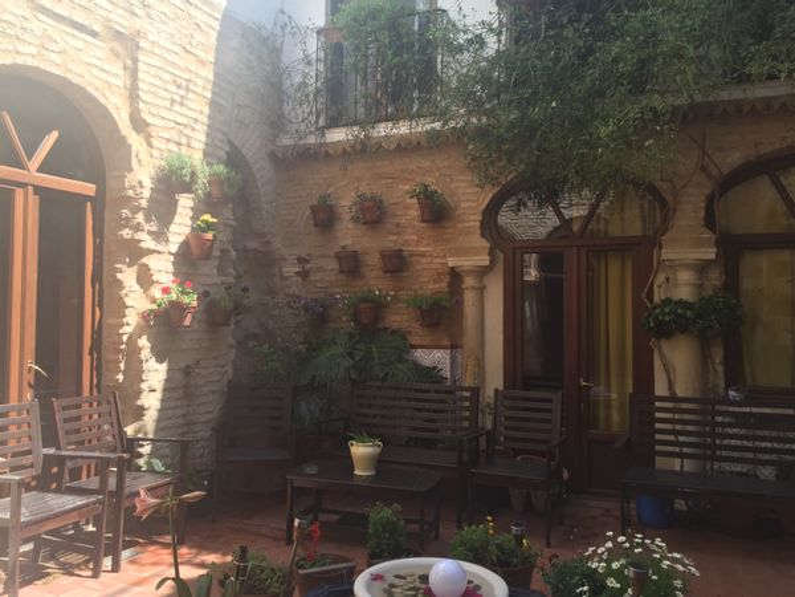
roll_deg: -0.6
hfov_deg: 61.7
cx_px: 398
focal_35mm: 29
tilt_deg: +1.5
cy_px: 298
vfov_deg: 48.2
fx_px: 666
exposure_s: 1/388
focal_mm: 4.15
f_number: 2.2
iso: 32
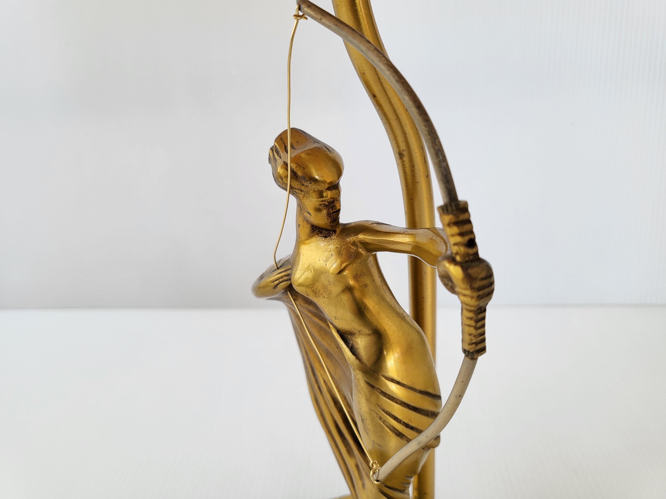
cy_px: 250
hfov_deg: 67.3
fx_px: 500
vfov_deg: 53.1
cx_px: 333
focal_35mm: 26
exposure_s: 1/139
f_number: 1.8
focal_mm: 4.25
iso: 50
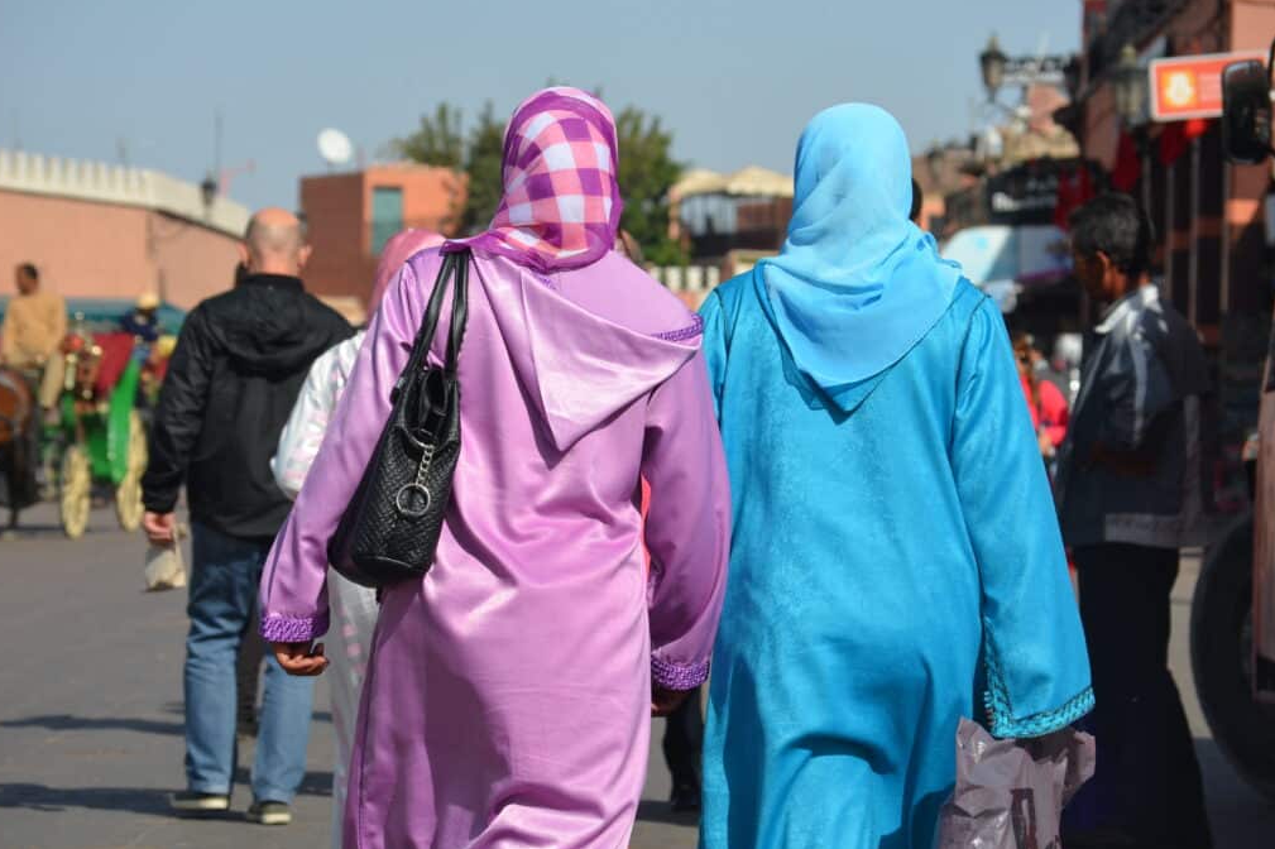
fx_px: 5487
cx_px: 631
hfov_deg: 13.3
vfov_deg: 8.8
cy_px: 424
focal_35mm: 155
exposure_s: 1/800
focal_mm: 102
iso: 200
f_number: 7.1
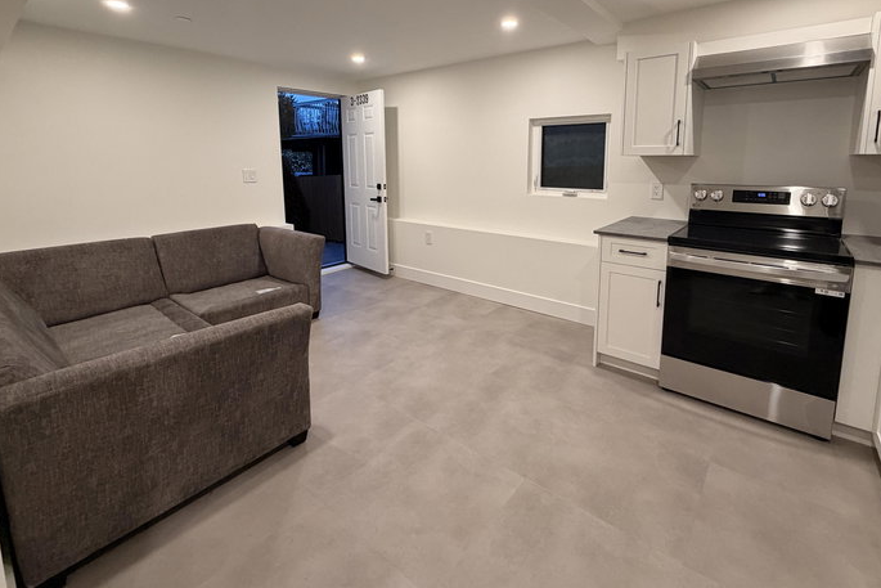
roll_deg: +0.8
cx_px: 468
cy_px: 212
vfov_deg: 69.1
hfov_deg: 93.1
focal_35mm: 17
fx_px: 416
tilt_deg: -7.5
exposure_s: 1/60
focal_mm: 2.22
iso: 250
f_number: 2.2
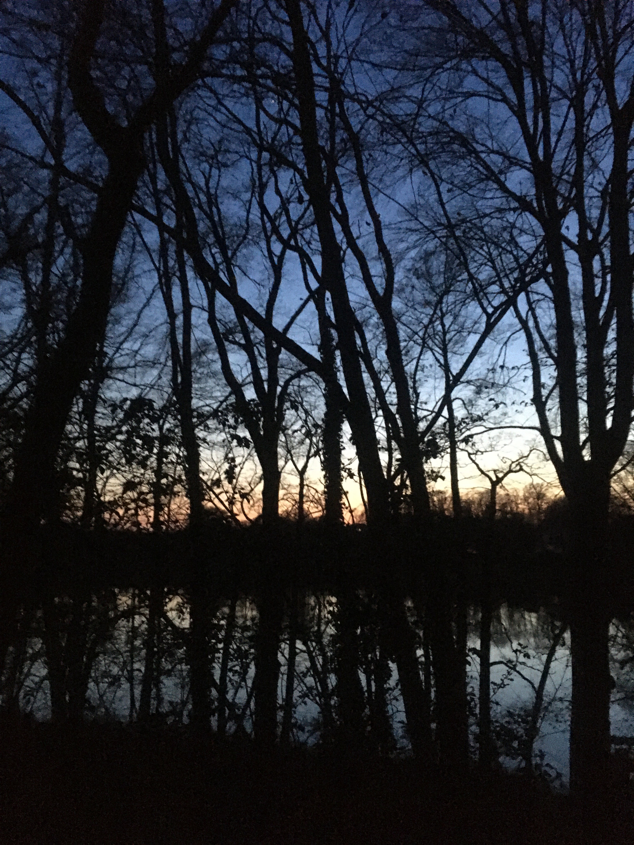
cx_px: 317
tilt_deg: +6.7
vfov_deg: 61.7
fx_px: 708
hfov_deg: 48.2
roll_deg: +0.7
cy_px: 422
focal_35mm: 29
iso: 1000
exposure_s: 1/17
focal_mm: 4.15
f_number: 2.2
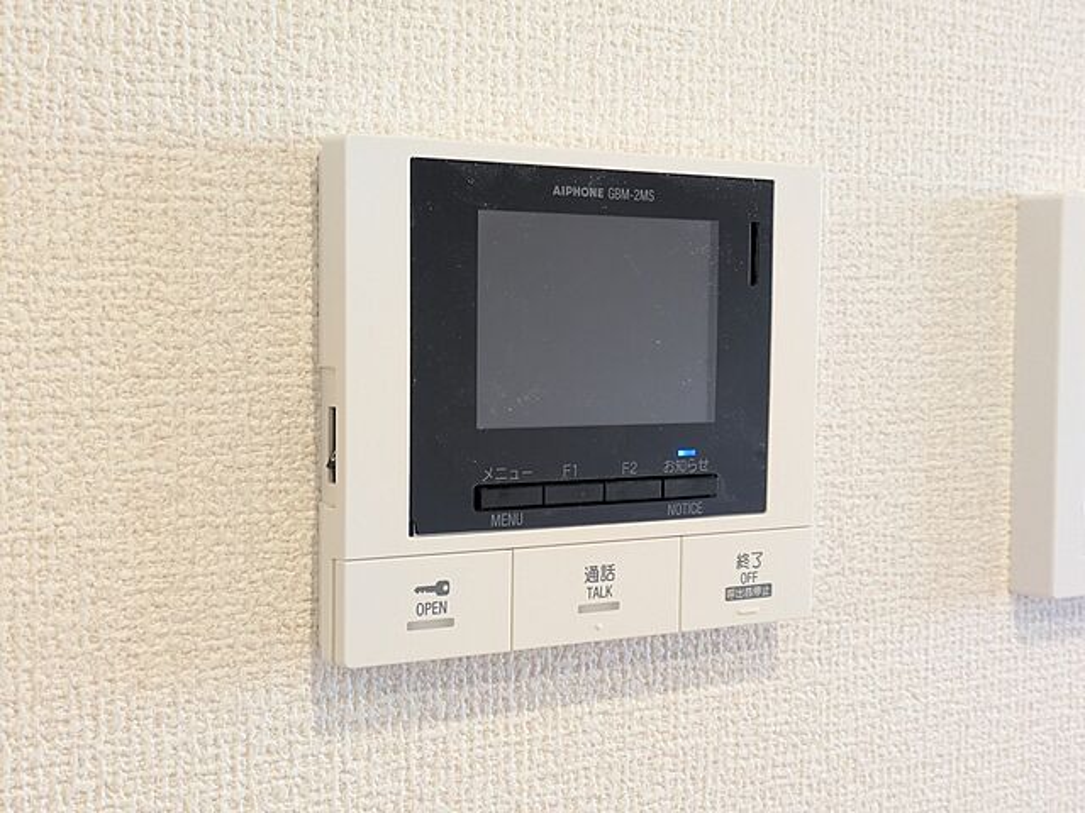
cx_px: 542
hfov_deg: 37.5
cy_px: 406
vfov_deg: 28.6
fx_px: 1599
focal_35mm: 51
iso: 162
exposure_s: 1/60
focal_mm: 5.43
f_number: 1.89
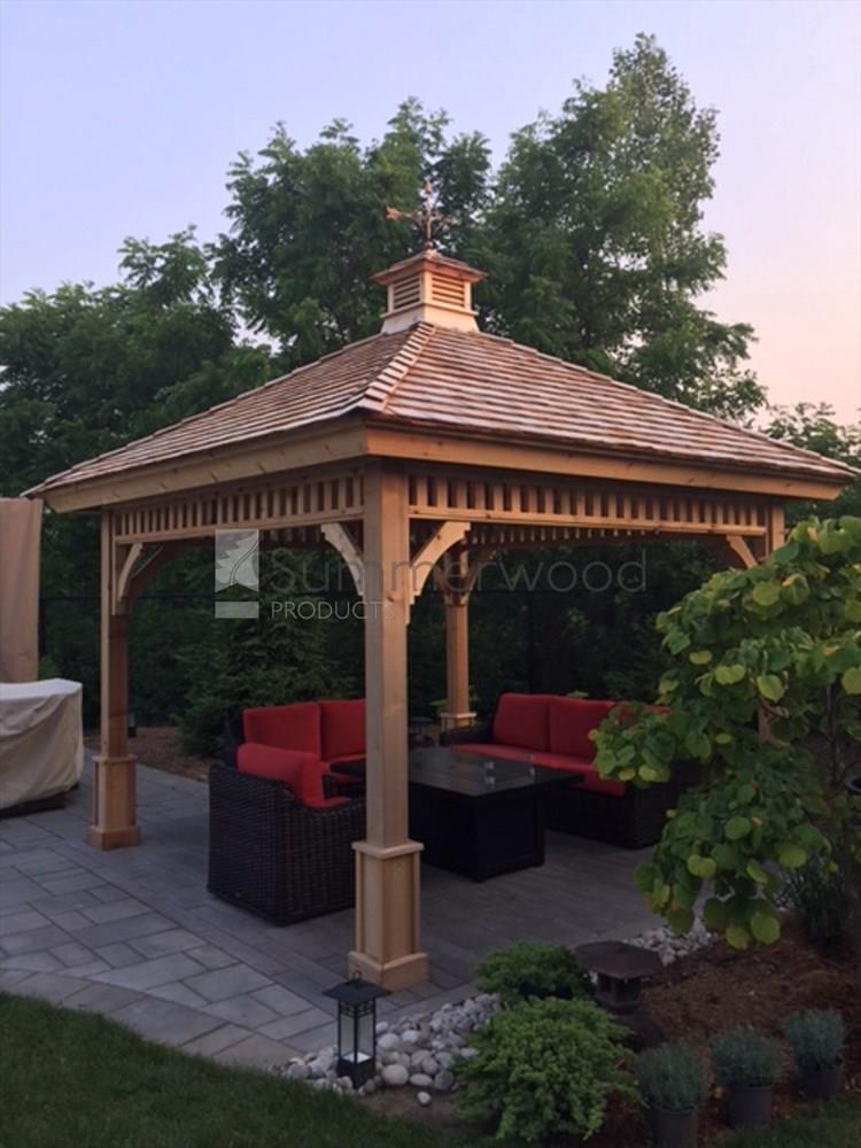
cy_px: 574
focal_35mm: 29
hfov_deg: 48.2
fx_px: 962
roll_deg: +1.2
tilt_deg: +2.0
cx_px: 430
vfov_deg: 61.7
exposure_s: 1/120
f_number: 2.2
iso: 32
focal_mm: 4.15
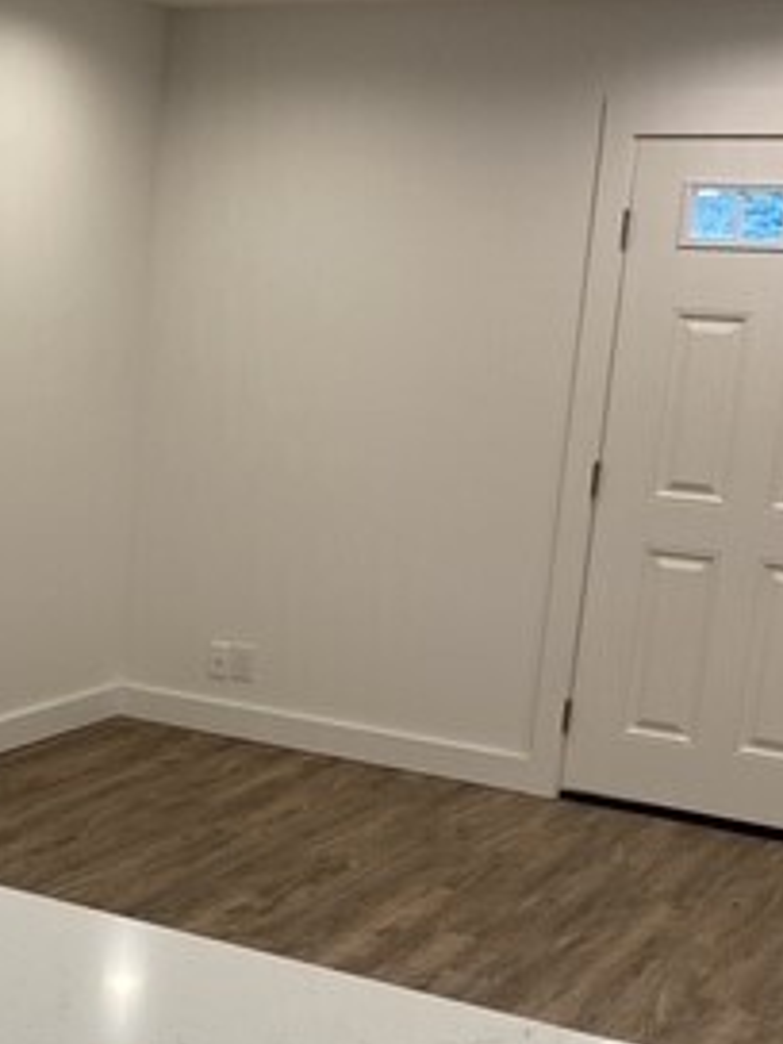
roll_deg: -3.3
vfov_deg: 29.1
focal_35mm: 66
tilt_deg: -11.1
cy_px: 748
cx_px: -35
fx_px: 1991
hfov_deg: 21.3
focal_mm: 3.99
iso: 50
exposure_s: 1/60
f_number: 1.8
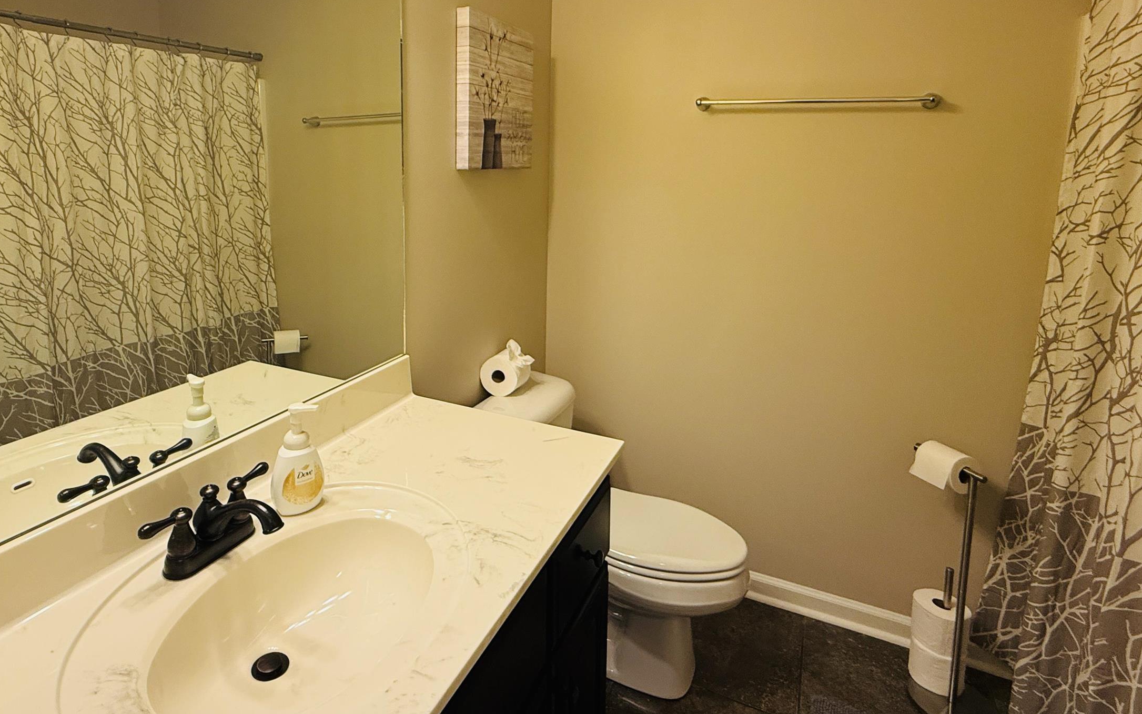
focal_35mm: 21
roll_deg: -0.4
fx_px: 654
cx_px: 483
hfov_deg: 81.7
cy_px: 222
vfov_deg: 55.7
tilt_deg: -5.0
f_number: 2.2
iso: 200
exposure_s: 1/120
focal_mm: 2.22
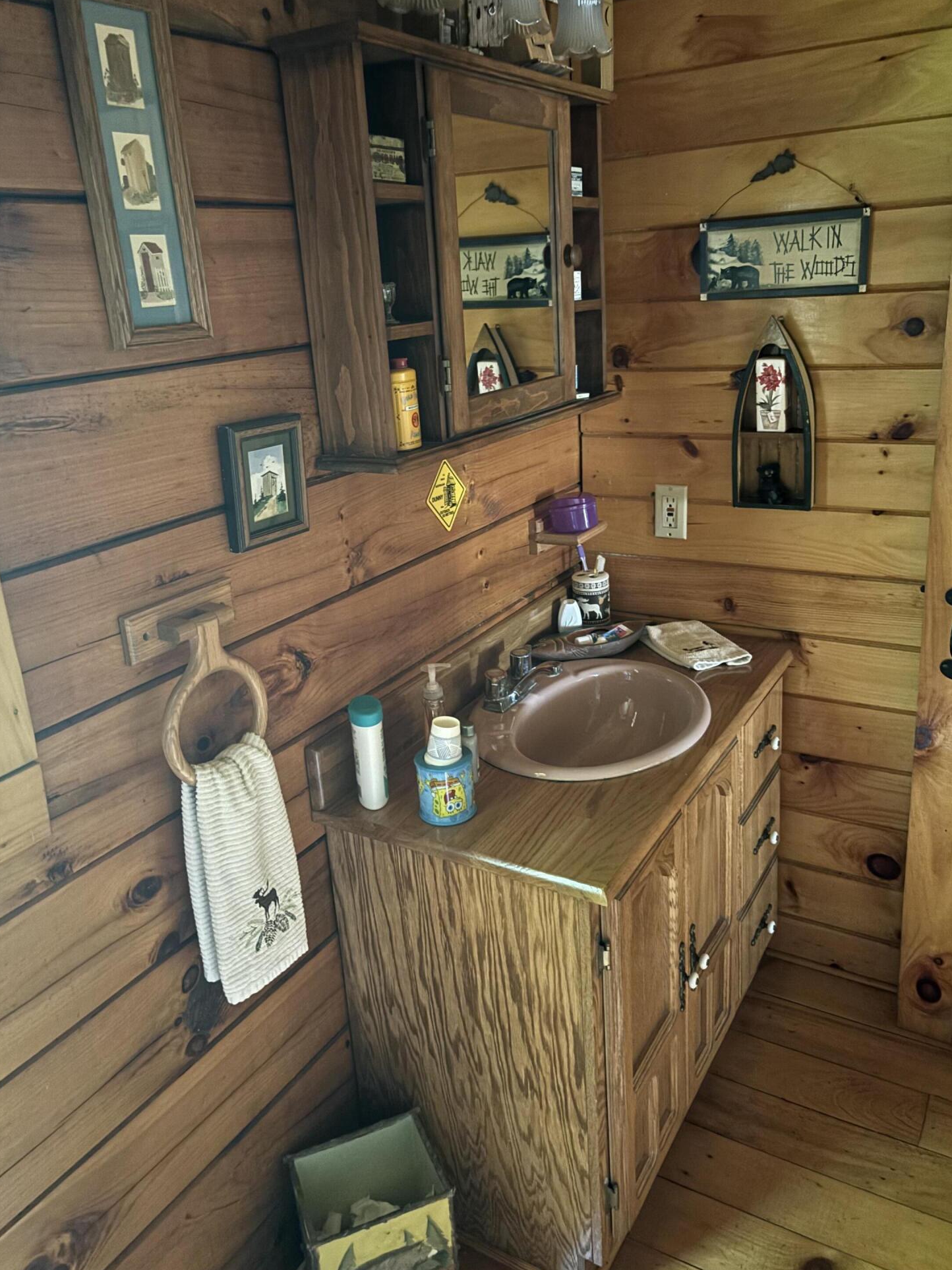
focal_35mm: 27
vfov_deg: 65.3
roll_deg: +4.0
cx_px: 487
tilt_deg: -19.8
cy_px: 615
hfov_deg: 51.3
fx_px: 990
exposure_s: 1/12
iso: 800
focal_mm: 5.96
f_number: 1.6
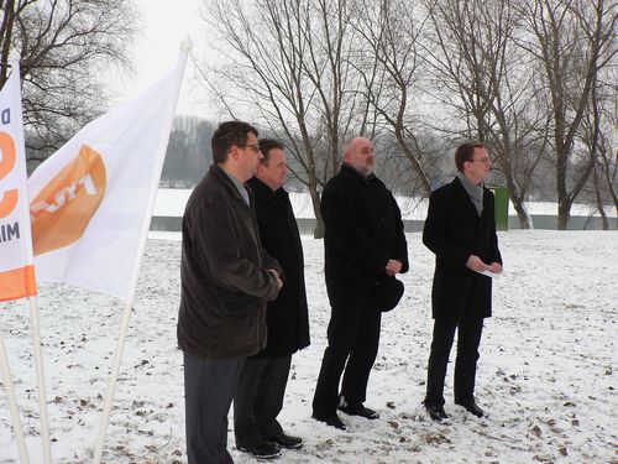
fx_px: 625
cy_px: 232
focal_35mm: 35
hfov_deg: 52.6
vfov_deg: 40.7
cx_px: 309
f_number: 4
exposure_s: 1/100
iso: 200
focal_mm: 6
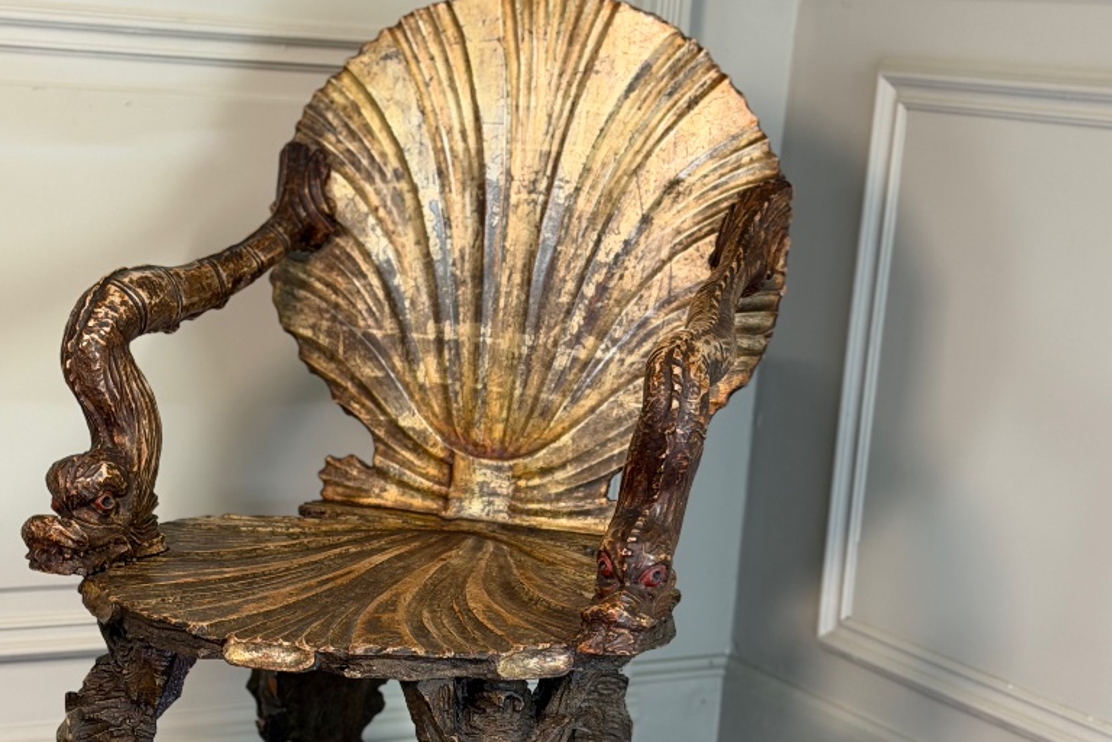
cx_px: 469
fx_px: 2409
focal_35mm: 78
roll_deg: -2.7
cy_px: 638
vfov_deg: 17.3
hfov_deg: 26.0
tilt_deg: -15.3
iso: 160
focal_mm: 6.76
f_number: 1.78
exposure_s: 1/50
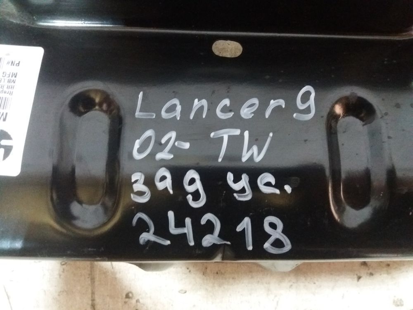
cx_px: 206
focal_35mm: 28
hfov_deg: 63.4
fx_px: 334
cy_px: 155
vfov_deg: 49.7
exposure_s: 1/17
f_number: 1.9
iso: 800
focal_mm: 3.7
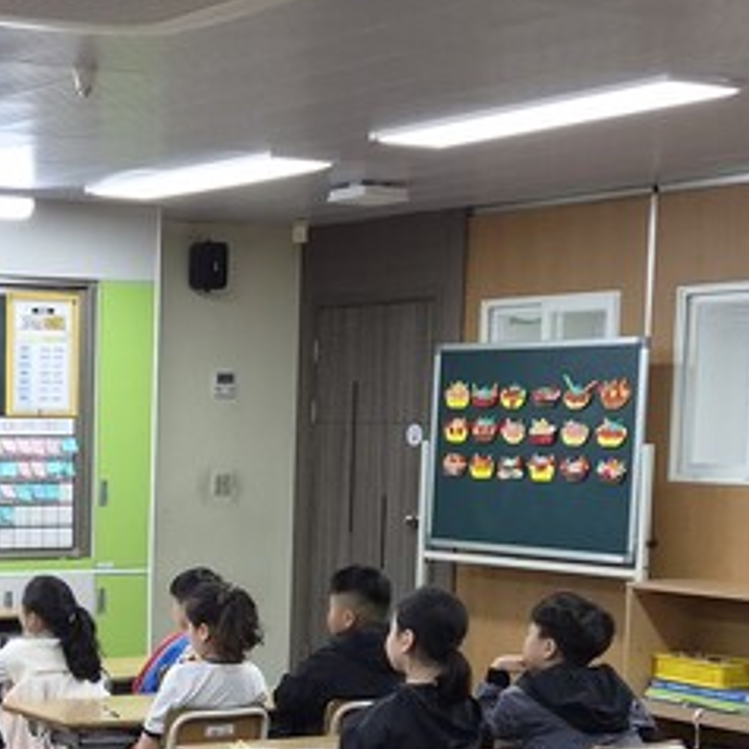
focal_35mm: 82
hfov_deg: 19.9
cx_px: -138
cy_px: 582
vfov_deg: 20.9
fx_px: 2007
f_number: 1.8
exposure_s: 1/120
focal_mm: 5.4
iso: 160
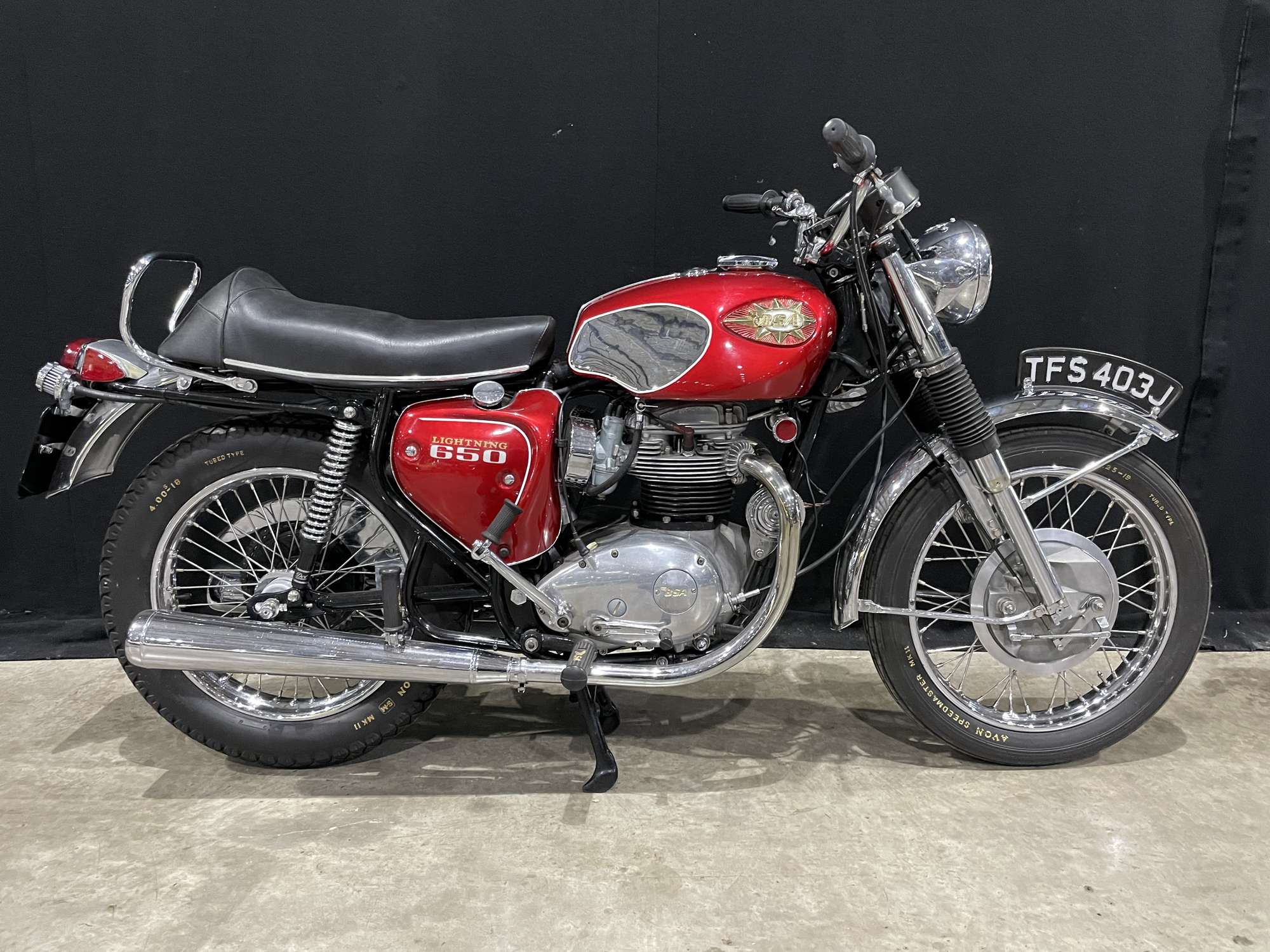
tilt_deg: -12.5
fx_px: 954
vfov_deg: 53.1
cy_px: 476
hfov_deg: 67.3
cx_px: 635
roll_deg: +0.7
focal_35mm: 26
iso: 640
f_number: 1.6
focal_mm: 4.2
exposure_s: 1/33
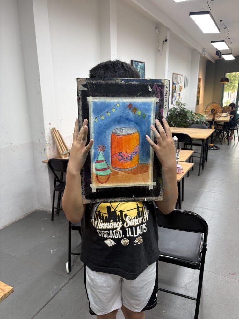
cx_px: 120
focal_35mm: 26
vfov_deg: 67.3
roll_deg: -0.1
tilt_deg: -15.0
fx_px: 239
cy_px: 160
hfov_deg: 53.1
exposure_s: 1/100
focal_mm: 5.96
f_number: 1.6
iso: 64
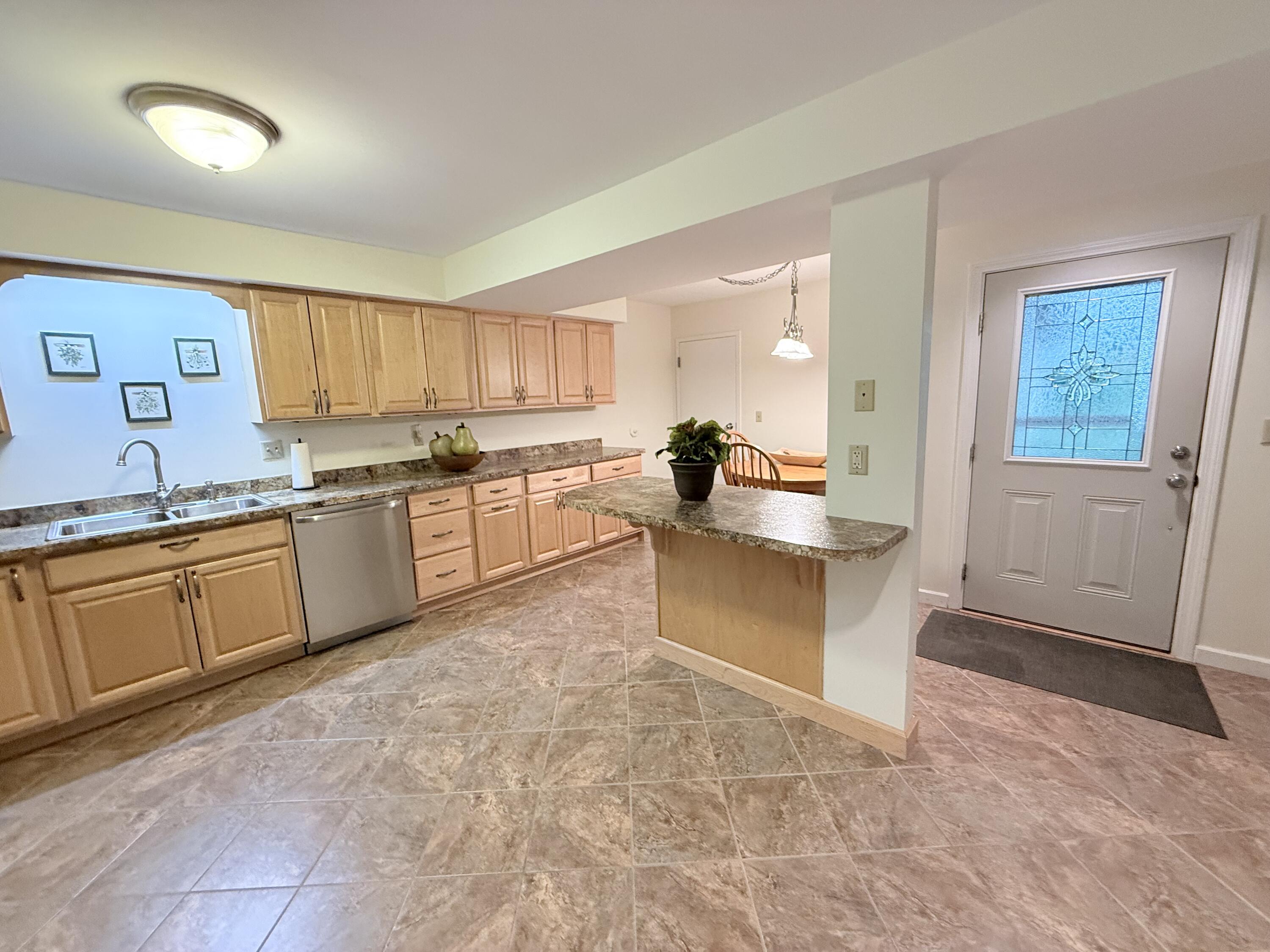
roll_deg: +2.1
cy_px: 476
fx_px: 514
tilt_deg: -7.2
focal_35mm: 14
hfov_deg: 102.1
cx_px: 635
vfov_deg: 85.7
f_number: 2.2
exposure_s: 1/60
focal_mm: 2.22
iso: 500
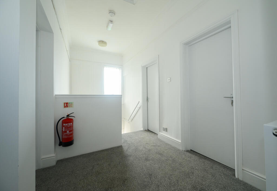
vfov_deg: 81.2
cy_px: 96
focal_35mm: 14
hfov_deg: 102.3
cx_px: 143
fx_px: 111
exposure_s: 1/10
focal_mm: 14
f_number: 8
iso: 640
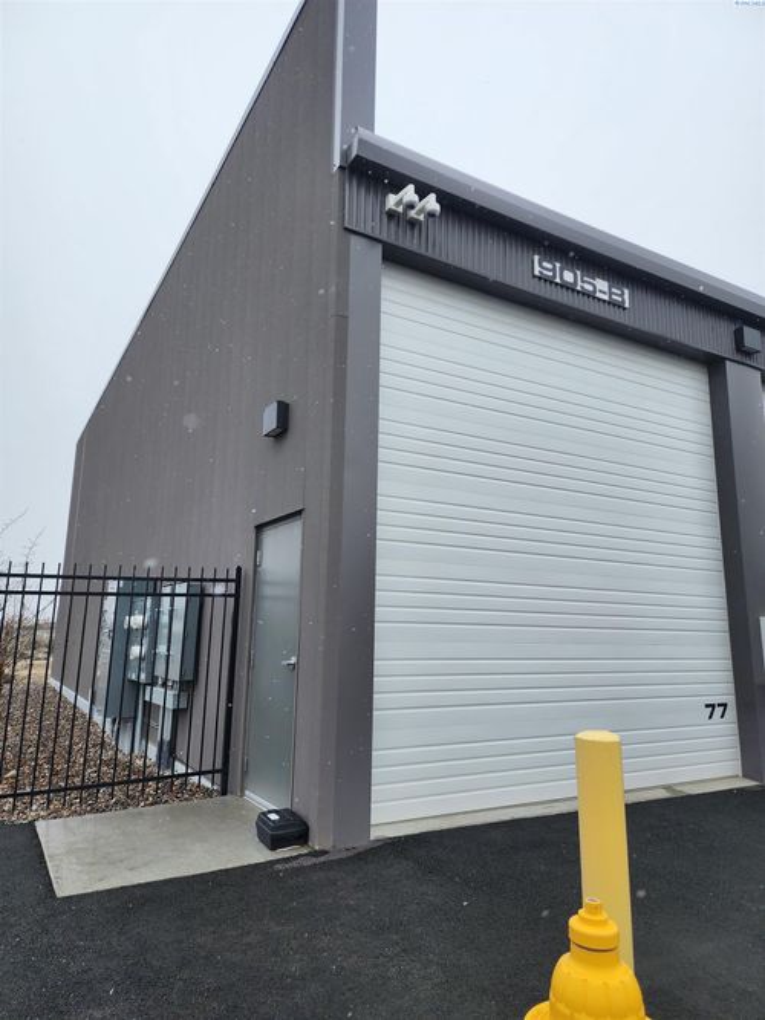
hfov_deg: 58.9
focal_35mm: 23
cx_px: 382
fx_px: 678
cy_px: 510
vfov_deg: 73.9
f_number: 1.8
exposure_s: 1/418
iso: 12
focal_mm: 6.4
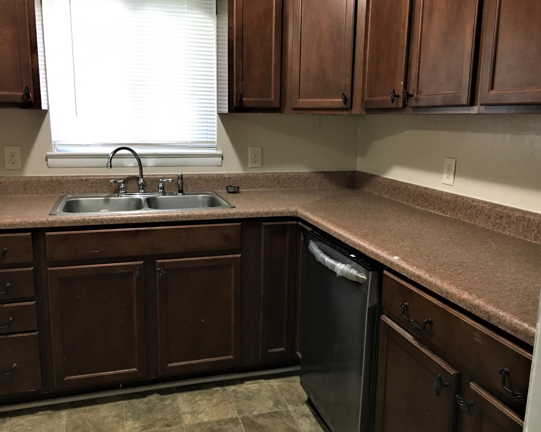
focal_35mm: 31
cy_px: 212
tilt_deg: -8.2
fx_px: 496
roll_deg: -0.7
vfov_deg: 47.1
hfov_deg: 57.2
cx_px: 264
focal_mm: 4.15
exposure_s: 1/30
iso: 125
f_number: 2.2
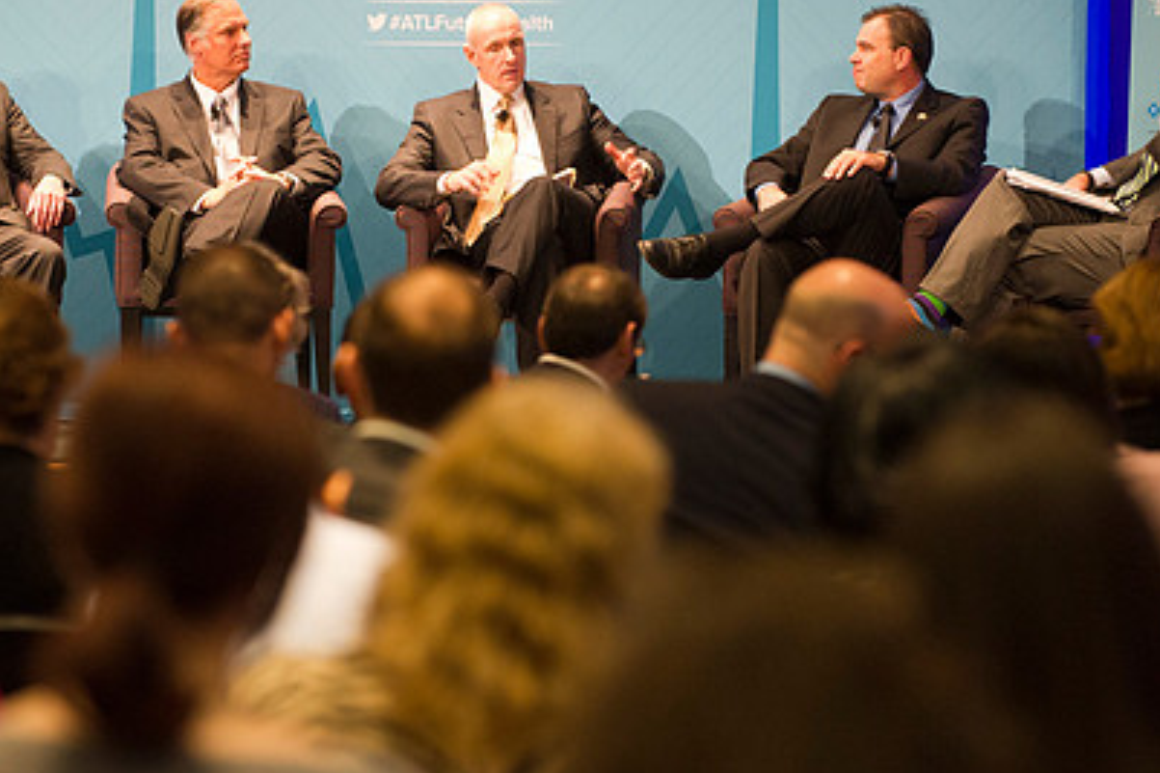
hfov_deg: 9.5
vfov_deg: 6.3
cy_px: 252
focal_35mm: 217
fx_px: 6989
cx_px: 512
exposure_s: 1/125
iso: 2500
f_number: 3.2
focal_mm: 150
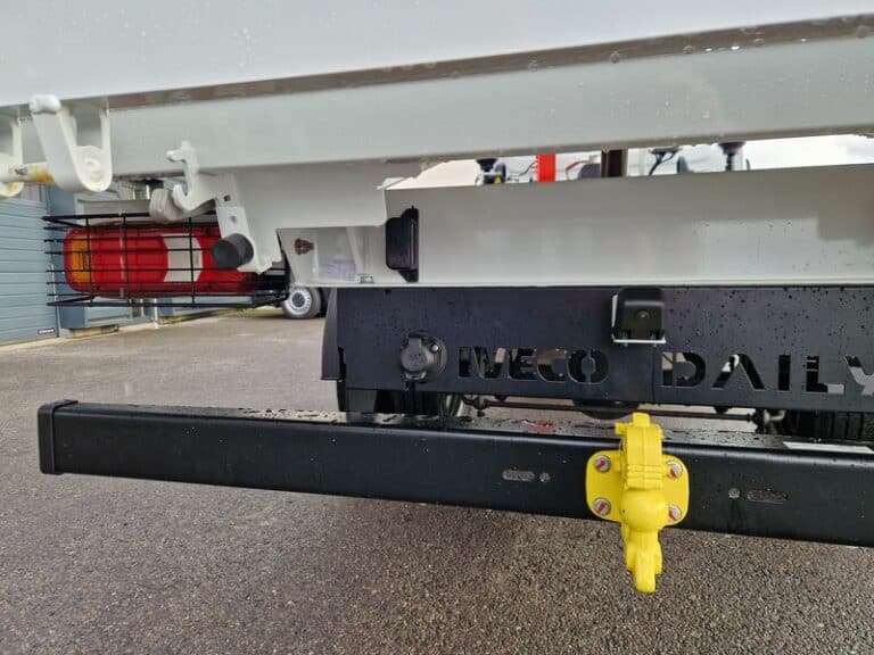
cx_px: 437
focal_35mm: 23
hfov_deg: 73.9
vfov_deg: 58.9
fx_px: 581
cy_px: 328
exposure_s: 1/180
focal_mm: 5.4
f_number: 1.8
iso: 50
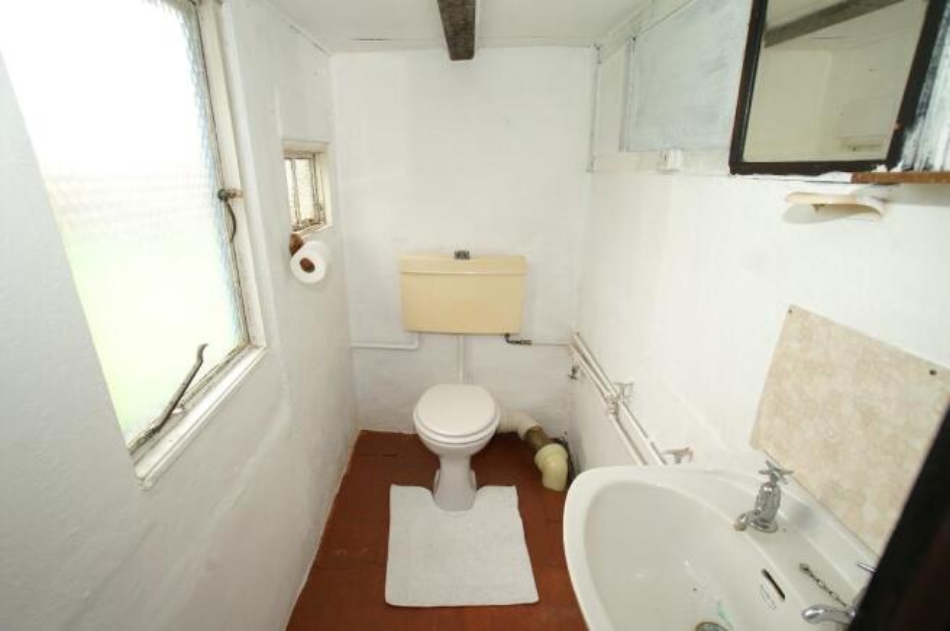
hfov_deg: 95.0
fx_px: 435
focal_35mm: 16
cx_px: 475
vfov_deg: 71.9
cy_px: 316
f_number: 5.6
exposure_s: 1/80
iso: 100
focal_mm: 11
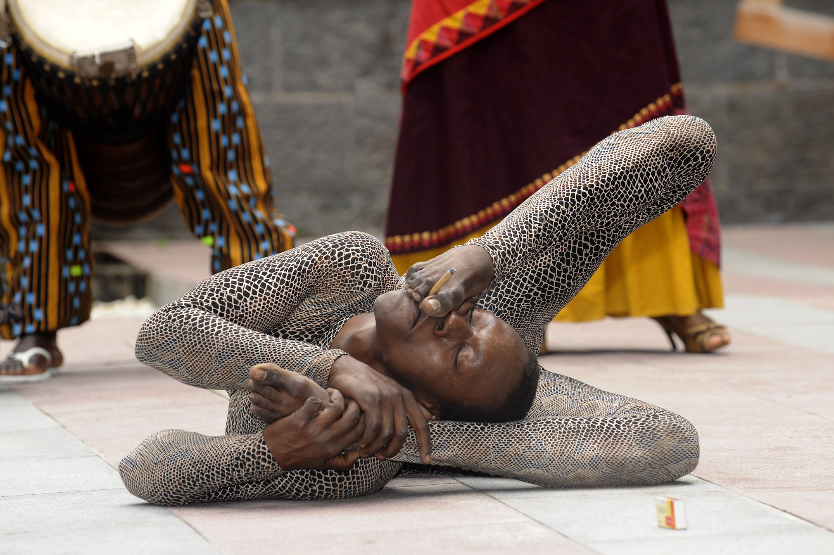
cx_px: 387
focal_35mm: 234
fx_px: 5418
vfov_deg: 5.9
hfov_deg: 8.8
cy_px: 308
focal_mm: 200
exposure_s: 1/250
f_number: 8
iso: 500
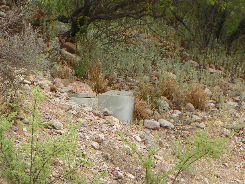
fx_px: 1812
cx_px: 64
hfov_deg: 7.7
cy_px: 120
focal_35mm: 256
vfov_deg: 5.8
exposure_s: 1/160
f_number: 4.5
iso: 64
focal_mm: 30.7
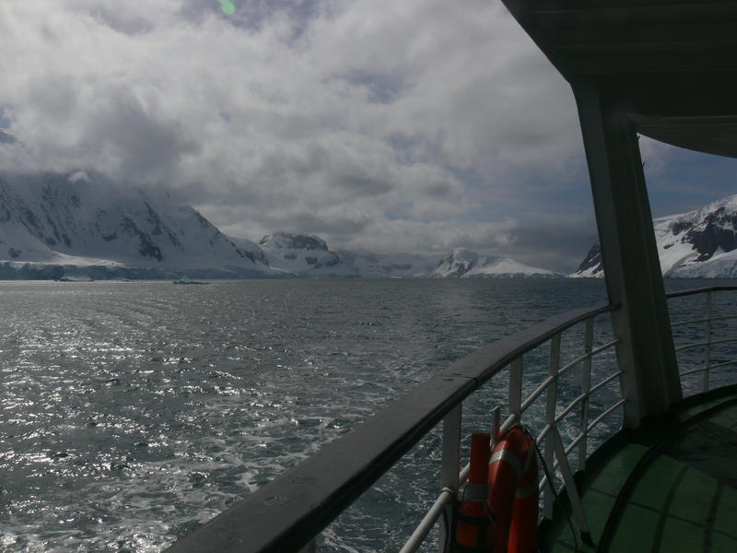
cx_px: 368
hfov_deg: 52.6
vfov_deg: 40.7
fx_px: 745
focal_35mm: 35
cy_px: 276
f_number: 8
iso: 80
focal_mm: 7.4
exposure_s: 1/1000
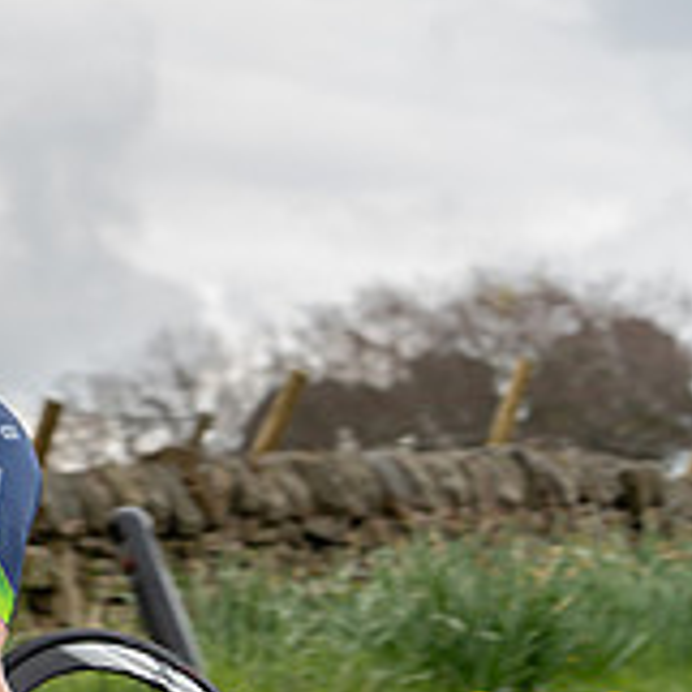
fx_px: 4863
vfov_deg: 8.1
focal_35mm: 215
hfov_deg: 7.9
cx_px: -490
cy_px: 514
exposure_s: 1/640
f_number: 3.5
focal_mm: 70
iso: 200
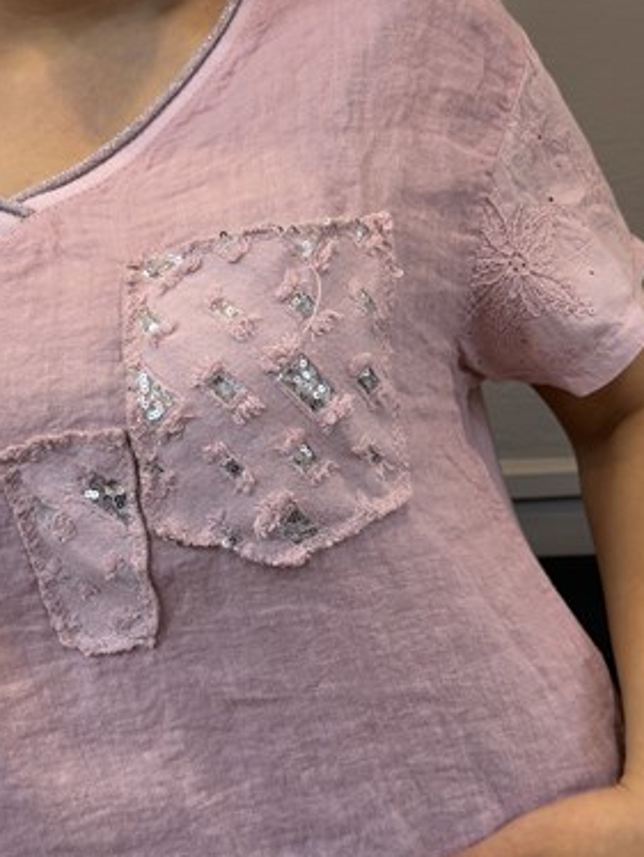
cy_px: 423
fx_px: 1313
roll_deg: +3.0
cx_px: 307
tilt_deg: -12.8
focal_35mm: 53
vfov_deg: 36.1
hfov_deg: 27.6
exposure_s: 1/50
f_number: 1.78
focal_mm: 6.76
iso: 80
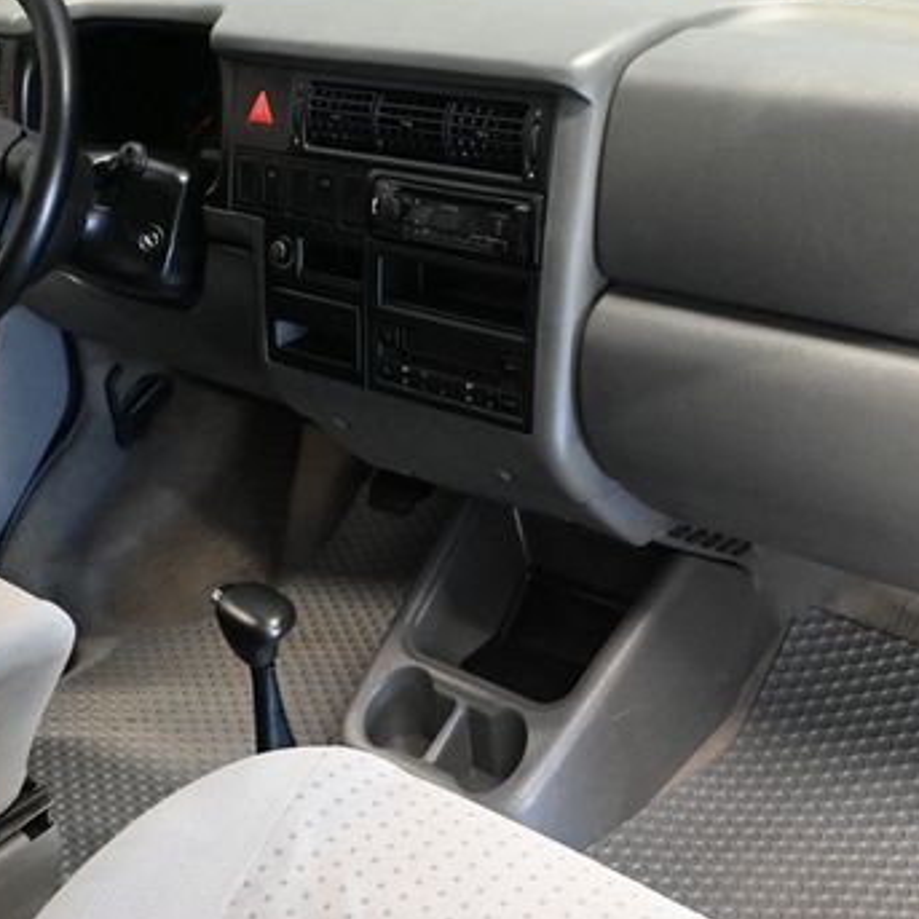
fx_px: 1394
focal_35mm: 46
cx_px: 608
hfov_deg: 36.2
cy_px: 490
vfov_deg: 36.5
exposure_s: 1/60
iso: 7200
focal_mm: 19.5
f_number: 3.8
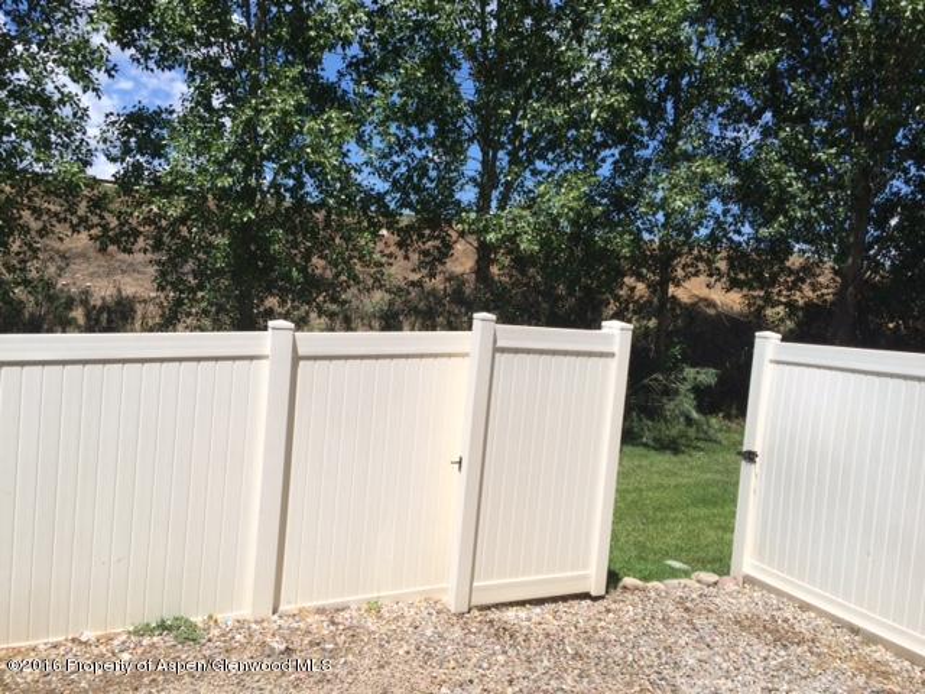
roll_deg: -4.2
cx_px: 462
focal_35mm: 29
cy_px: 347
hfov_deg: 61.7
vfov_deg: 48.2
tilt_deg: -4.5
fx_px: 775
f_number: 2.2
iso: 32
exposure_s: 1/2564
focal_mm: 4.15
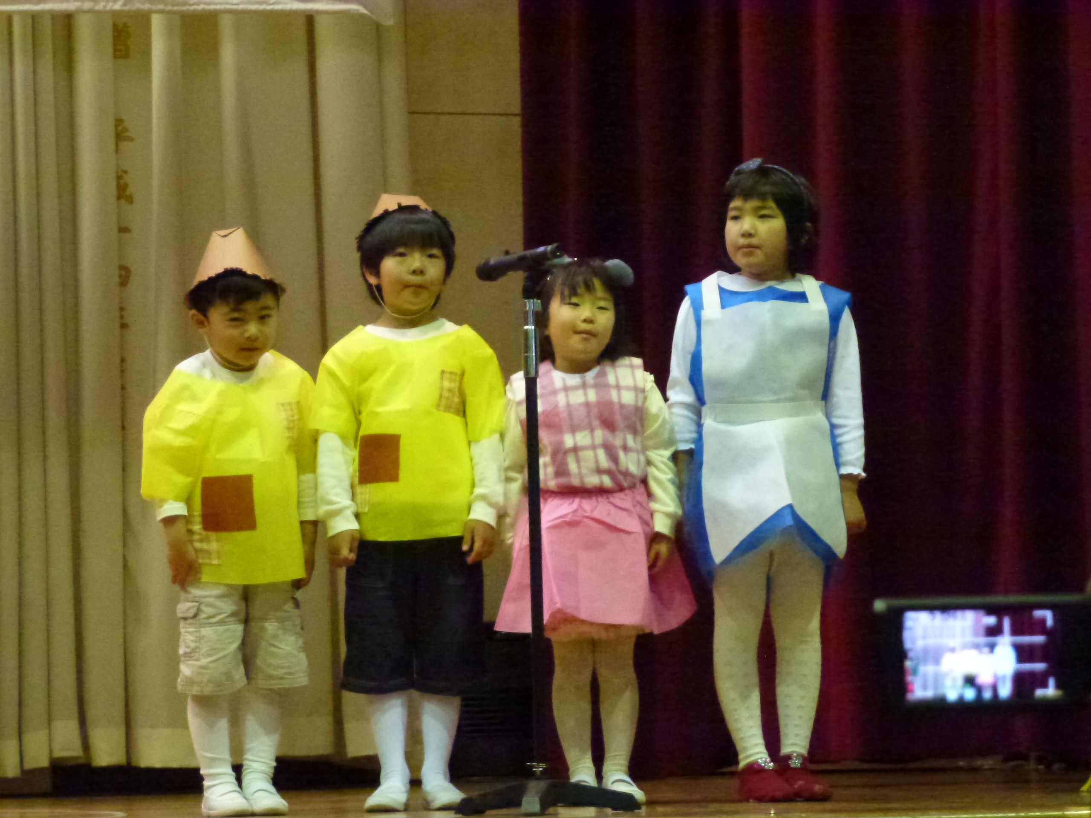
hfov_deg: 16.3
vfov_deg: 12.2
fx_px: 3814
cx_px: 546
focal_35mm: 121
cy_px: 409
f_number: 5.1
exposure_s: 1/30
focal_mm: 21.7
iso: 1600
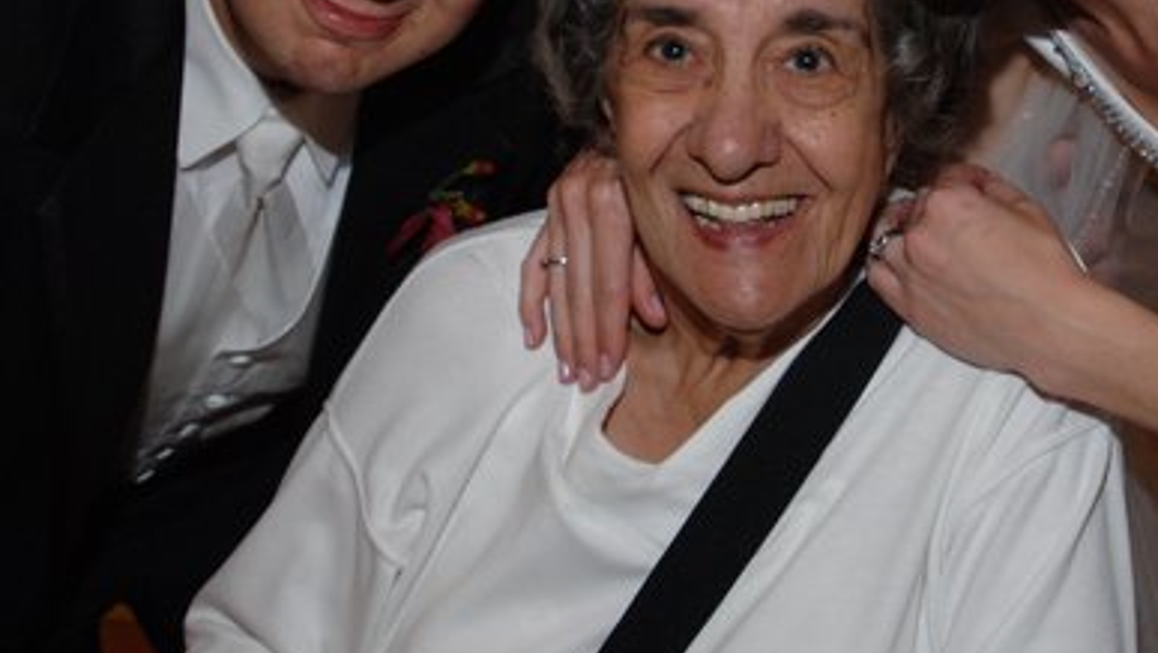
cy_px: 61
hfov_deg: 25.5
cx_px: 760
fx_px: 2549
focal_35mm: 83
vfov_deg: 14.4
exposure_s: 1/40
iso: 400
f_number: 5
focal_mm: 32
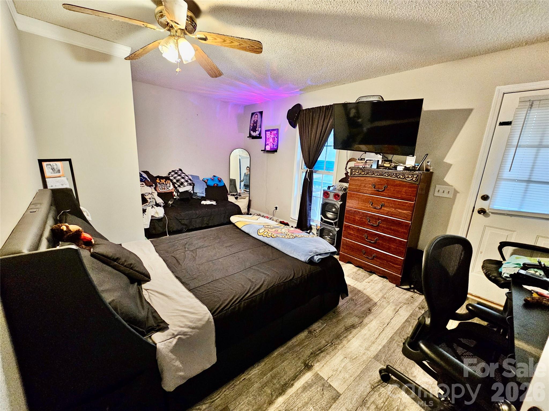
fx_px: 206
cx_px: 274
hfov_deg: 106.2
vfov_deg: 89.9
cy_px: 206
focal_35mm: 13
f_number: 2.2
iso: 640
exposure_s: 1/30
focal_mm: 2.2
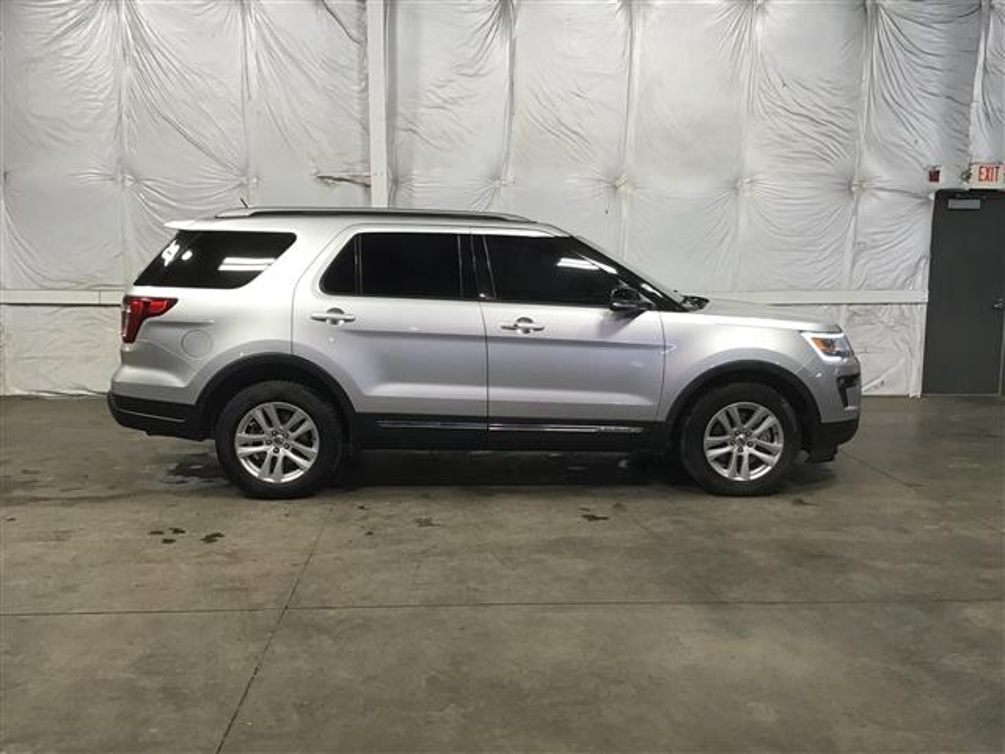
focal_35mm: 31
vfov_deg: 45.4
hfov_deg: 58.4
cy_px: 377
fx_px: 900
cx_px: 502
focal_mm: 3.3
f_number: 2.4
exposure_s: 1/30
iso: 50
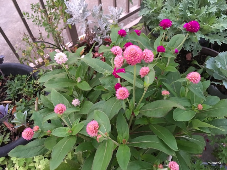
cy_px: 85
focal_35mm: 29
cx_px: 114
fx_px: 190
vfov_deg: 48.2
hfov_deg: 61.7
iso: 50
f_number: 2.2
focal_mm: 4.15
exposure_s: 1/4
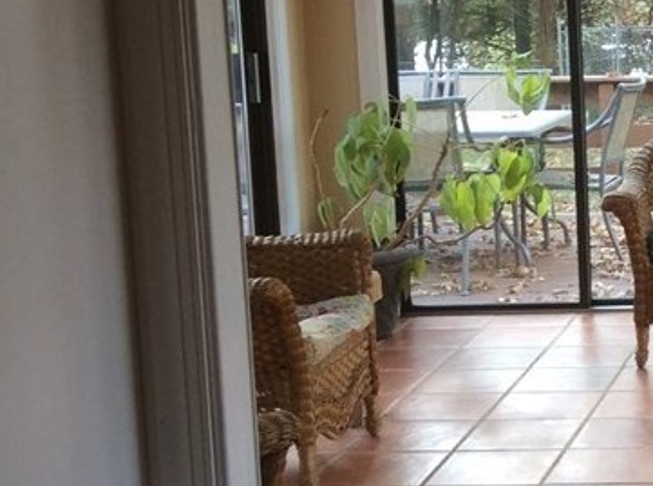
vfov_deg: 16.1
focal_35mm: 91
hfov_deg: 20.0
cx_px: 825
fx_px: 1713
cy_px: 177
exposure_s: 1/60
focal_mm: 3.3
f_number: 2.4
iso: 40
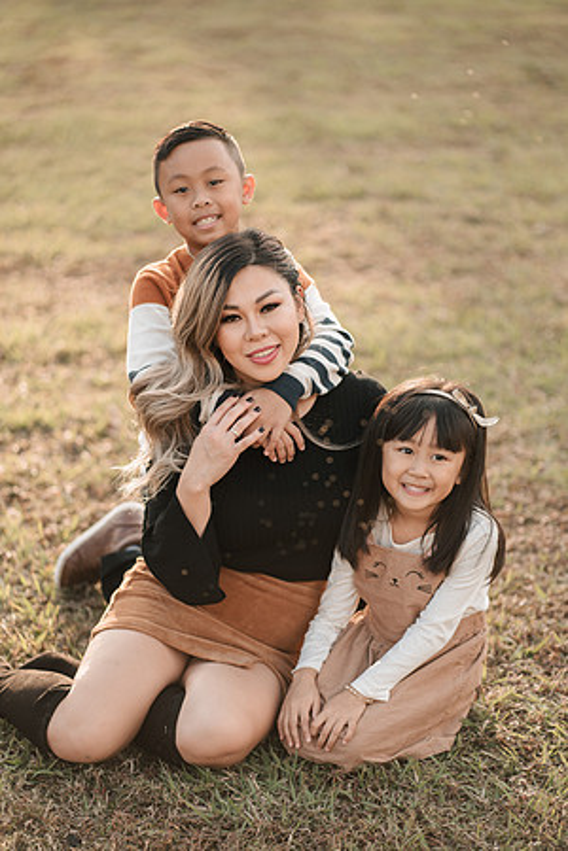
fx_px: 2012
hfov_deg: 16.1
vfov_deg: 23.9
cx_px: 284
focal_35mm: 85
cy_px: 426
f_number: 2
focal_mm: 85
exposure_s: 1/640
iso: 100
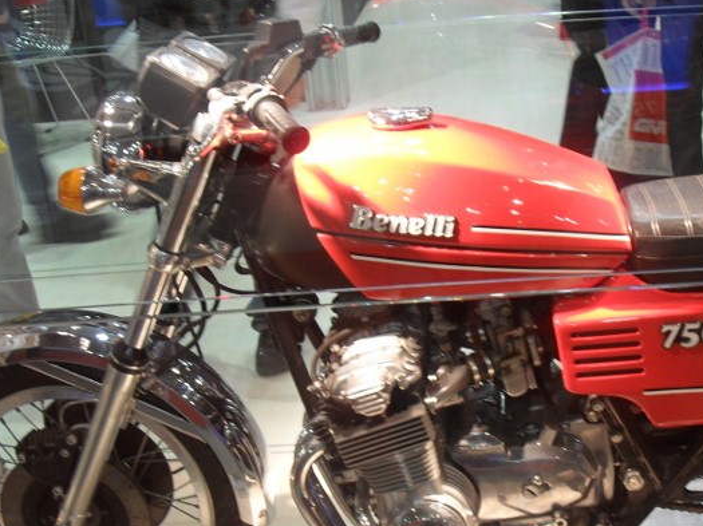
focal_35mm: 61
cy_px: 363
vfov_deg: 23.9
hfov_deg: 31.3
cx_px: 506
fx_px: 1238
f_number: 3
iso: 100
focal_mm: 7
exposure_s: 1/30
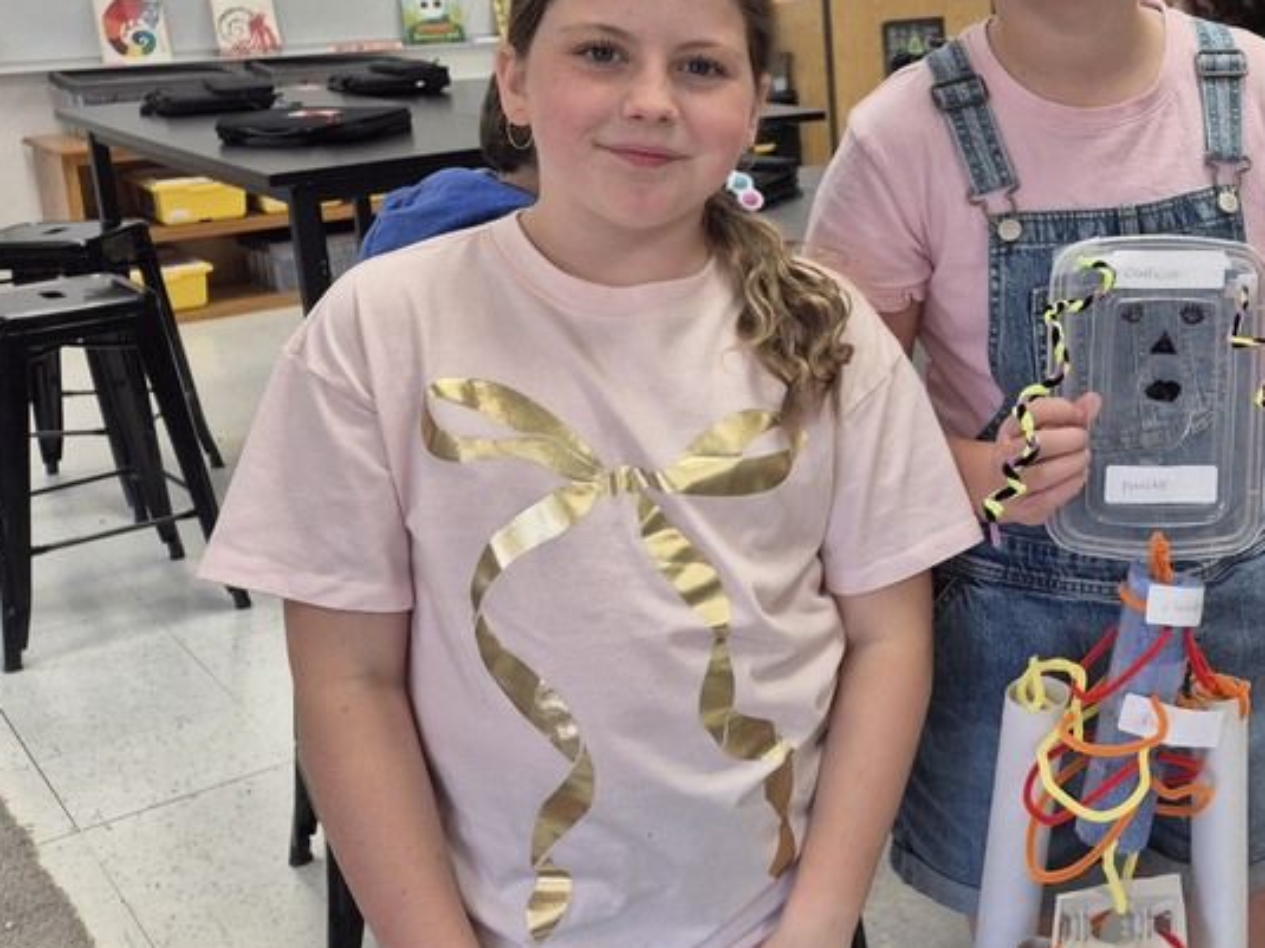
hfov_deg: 39.6
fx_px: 1608
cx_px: 1159
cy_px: 260
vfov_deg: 32.4
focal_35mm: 44
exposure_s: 1/62
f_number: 1.8
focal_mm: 5.4
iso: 40
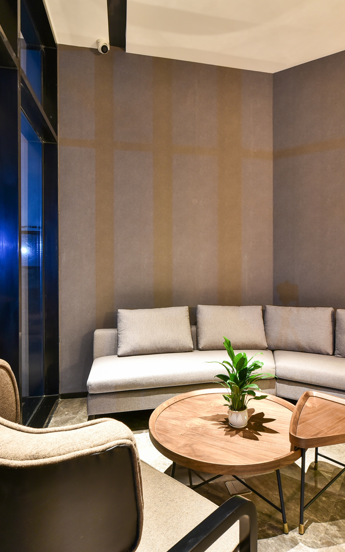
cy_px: 268
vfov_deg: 79.6
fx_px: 331
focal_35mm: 22
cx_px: 201
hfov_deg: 54.8
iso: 320
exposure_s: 1/1.3
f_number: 9
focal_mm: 14
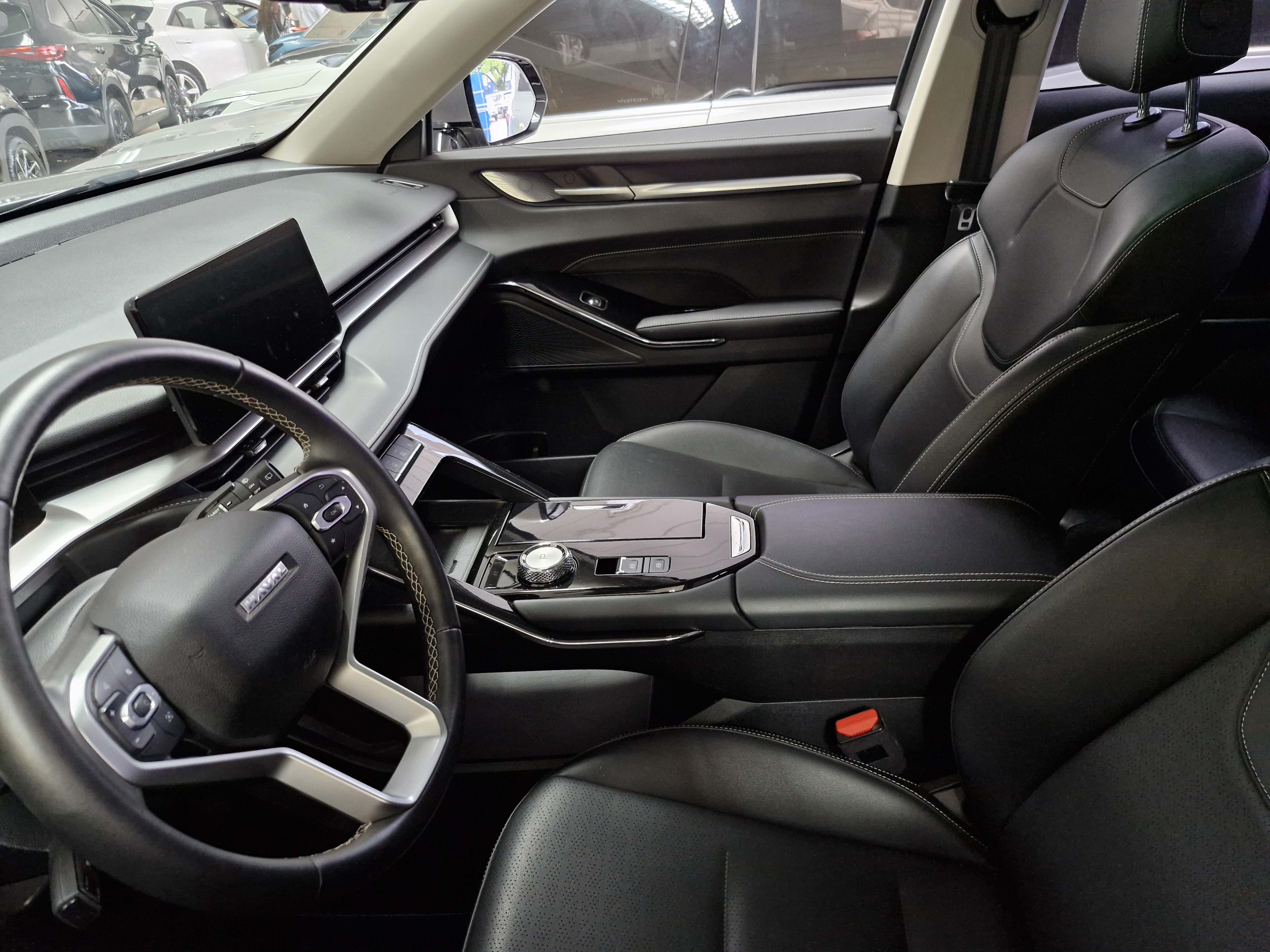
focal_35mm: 23
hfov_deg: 73.9
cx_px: 635
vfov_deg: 58.9
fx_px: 844
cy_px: 476
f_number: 1.8
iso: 800
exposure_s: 1/24
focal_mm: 5.54
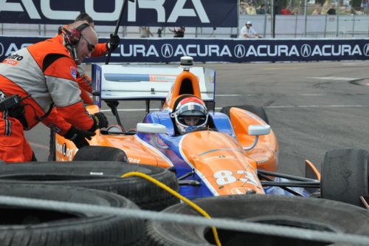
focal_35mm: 112
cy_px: 123
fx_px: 1153
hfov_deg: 18.2
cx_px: 184
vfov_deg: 12.2
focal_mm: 75
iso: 400
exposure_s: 1/500
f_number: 10
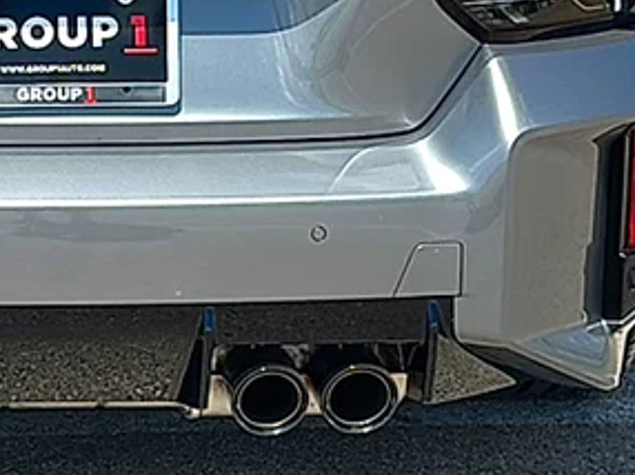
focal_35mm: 98
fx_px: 1796
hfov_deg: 19.6
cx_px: 44
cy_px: 39
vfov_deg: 14.9
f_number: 1.78
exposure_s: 1/6289
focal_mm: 6.86
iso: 80
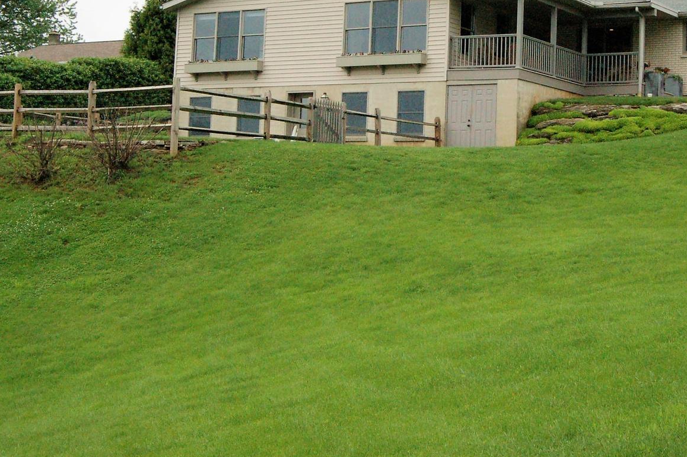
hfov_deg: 29.1
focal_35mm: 69
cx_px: 436
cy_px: 108
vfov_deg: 19.5
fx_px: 1315
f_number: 10
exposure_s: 1/500
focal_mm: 26
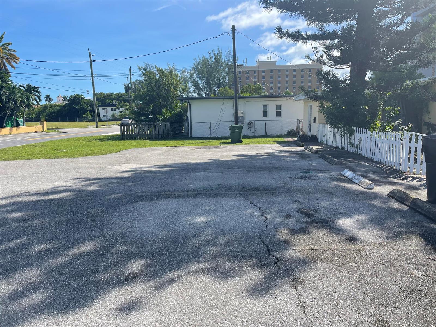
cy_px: 164
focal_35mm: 25
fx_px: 315
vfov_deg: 54.9
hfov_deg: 69.4
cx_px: 218
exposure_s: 1/3003
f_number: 1.6
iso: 32
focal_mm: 5.1
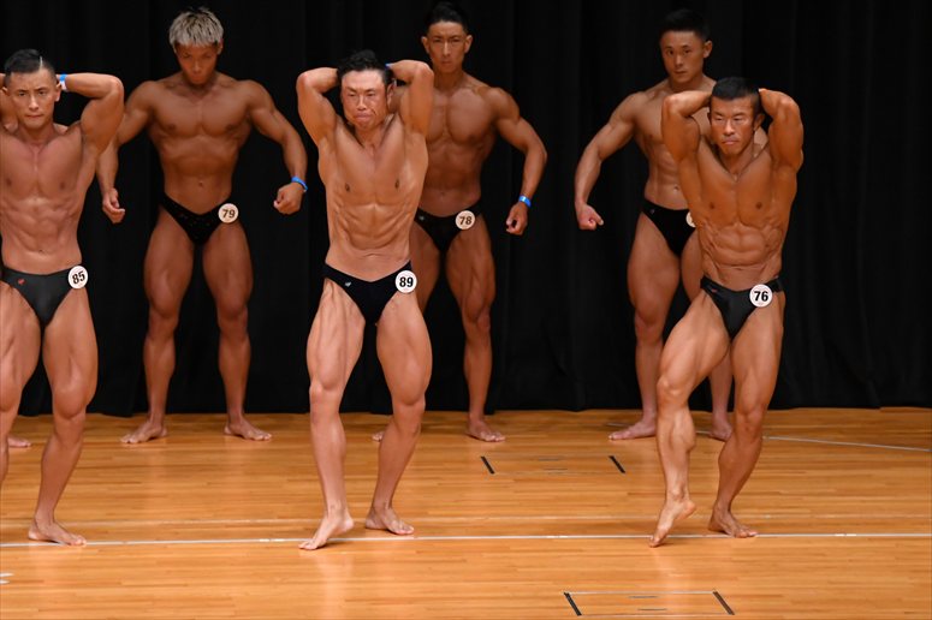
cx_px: 466
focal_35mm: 270
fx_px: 6987
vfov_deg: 5.1
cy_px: 310
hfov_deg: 7.6
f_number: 5.6
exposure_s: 1/400
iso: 3200
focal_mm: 180
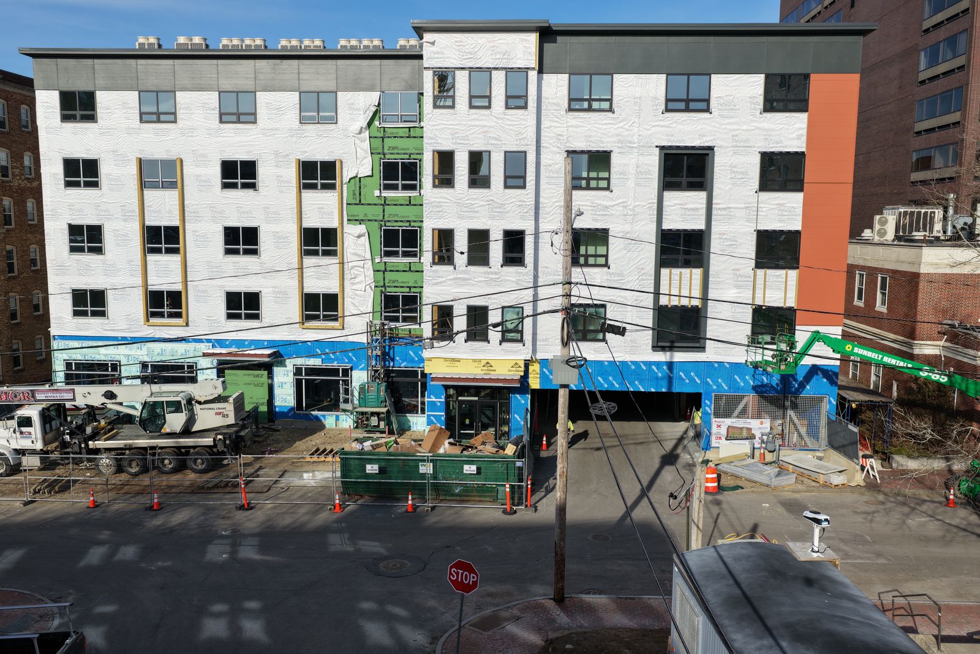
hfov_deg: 65.5
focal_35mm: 28
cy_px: 327
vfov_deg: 46.4
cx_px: 490
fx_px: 762
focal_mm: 14.45
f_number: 2.8
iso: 200
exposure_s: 1/320
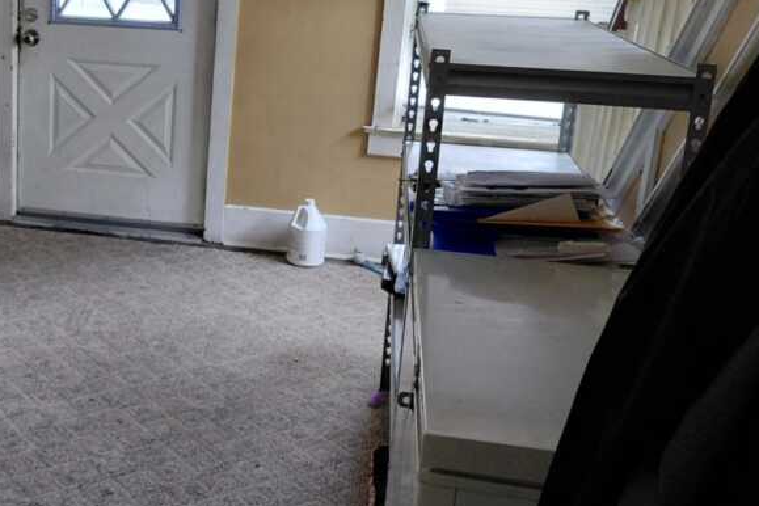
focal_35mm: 46
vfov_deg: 29.0
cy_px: 157
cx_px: 119
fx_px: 970
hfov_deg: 40.4
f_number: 1.8
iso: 250
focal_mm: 4.69
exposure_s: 1/60
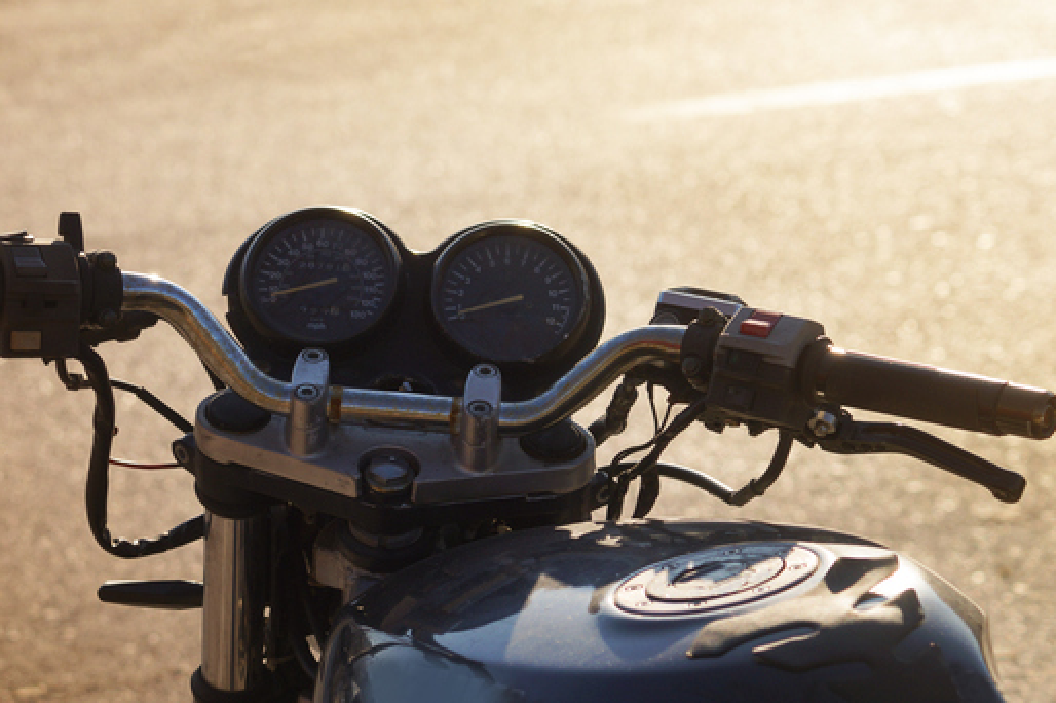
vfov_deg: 7.6
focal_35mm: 180
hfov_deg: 11.4
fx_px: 5268
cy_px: 407
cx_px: 390
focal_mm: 85
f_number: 6.3
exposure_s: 1/400
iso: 100
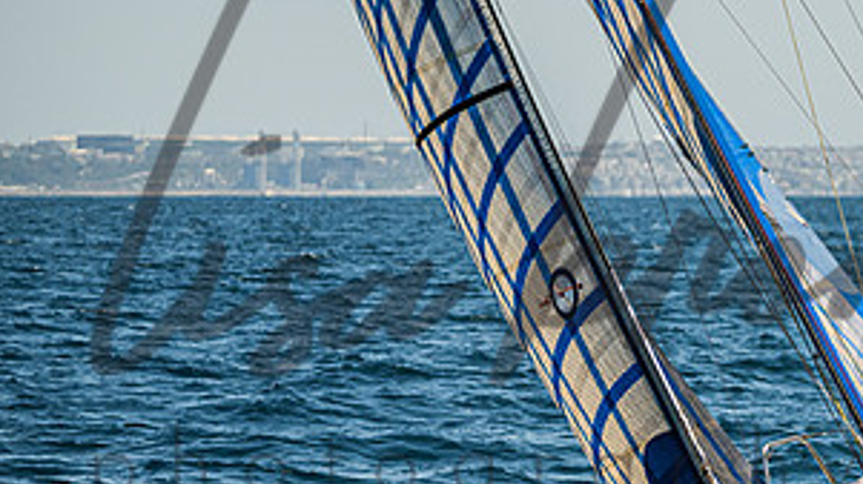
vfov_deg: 2.9
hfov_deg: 5.1
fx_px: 9584
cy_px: 257
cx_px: 880
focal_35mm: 419
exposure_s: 1/1600
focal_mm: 175
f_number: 4.8
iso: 320
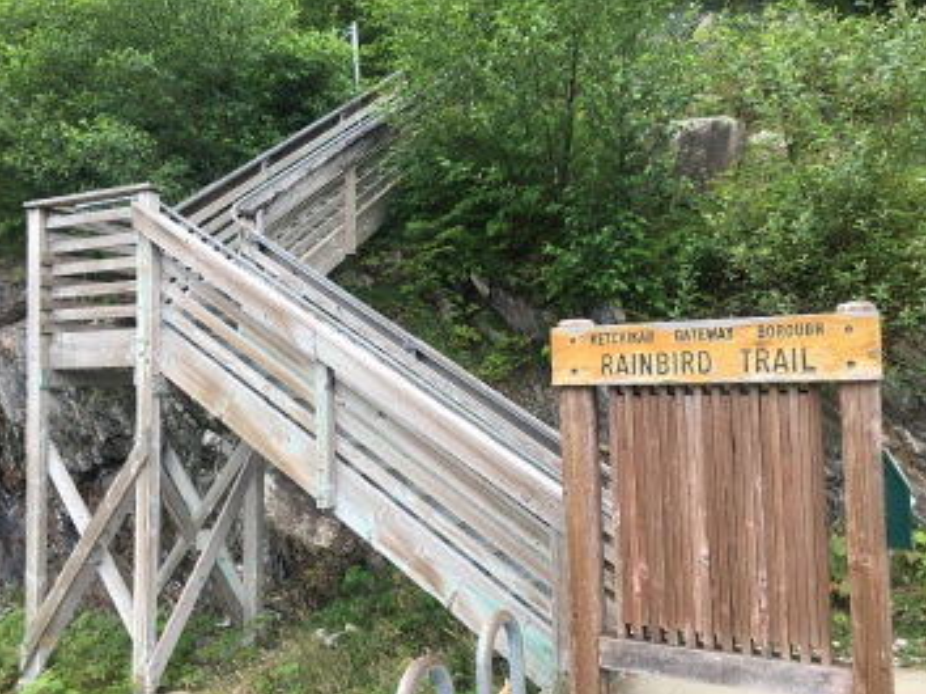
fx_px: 802
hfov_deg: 60.0
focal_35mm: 30
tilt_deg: +3.5
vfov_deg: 46.7
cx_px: 453
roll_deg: +1.7
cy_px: 351
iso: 25
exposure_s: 1/155
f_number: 2.2
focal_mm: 4.15
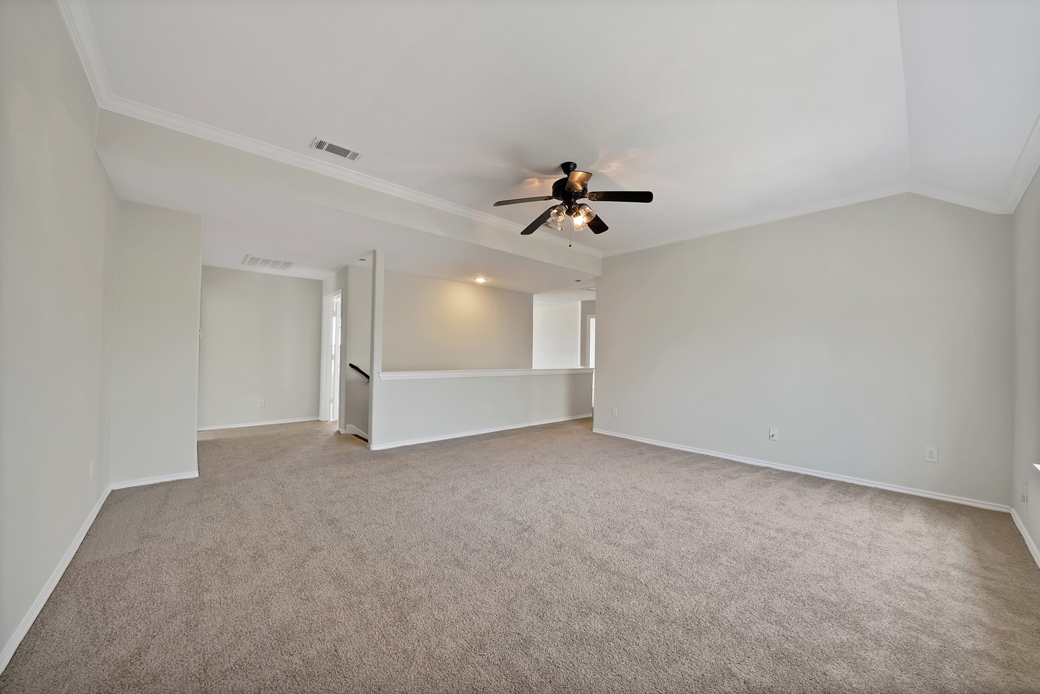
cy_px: 347
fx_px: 347
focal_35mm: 12
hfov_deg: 112.6
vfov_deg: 90.1
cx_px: 520
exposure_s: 1/3
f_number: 9
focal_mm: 12
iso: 640
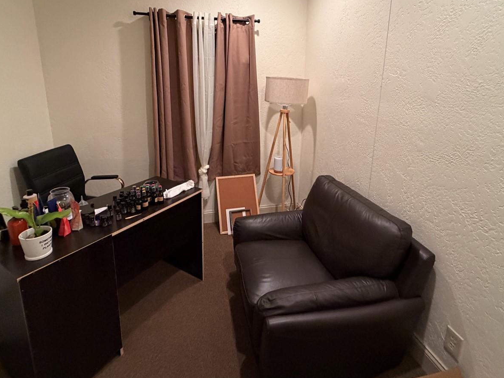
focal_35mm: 19
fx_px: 277
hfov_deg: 84.7
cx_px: 251
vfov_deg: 67.6
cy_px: 141
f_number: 2.2
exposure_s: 1/60
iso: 400
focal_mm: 2.22
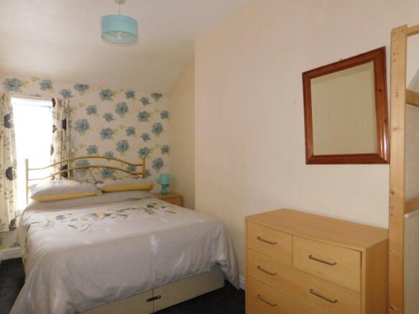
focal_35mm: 23
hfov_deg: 73.9
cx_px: 210
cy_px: 157
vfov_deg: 58.9
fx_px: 278
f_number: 3
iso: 200
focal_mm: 4
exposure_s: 1/30
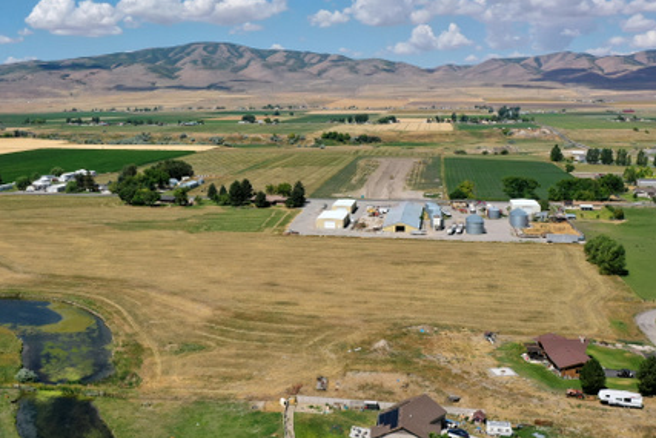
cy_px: 214
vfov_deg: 31.9
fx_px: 766
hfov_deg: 46.1
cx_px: 258
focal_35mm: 42
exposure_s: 1/640
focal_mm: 10.26
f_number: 6.3
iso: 100
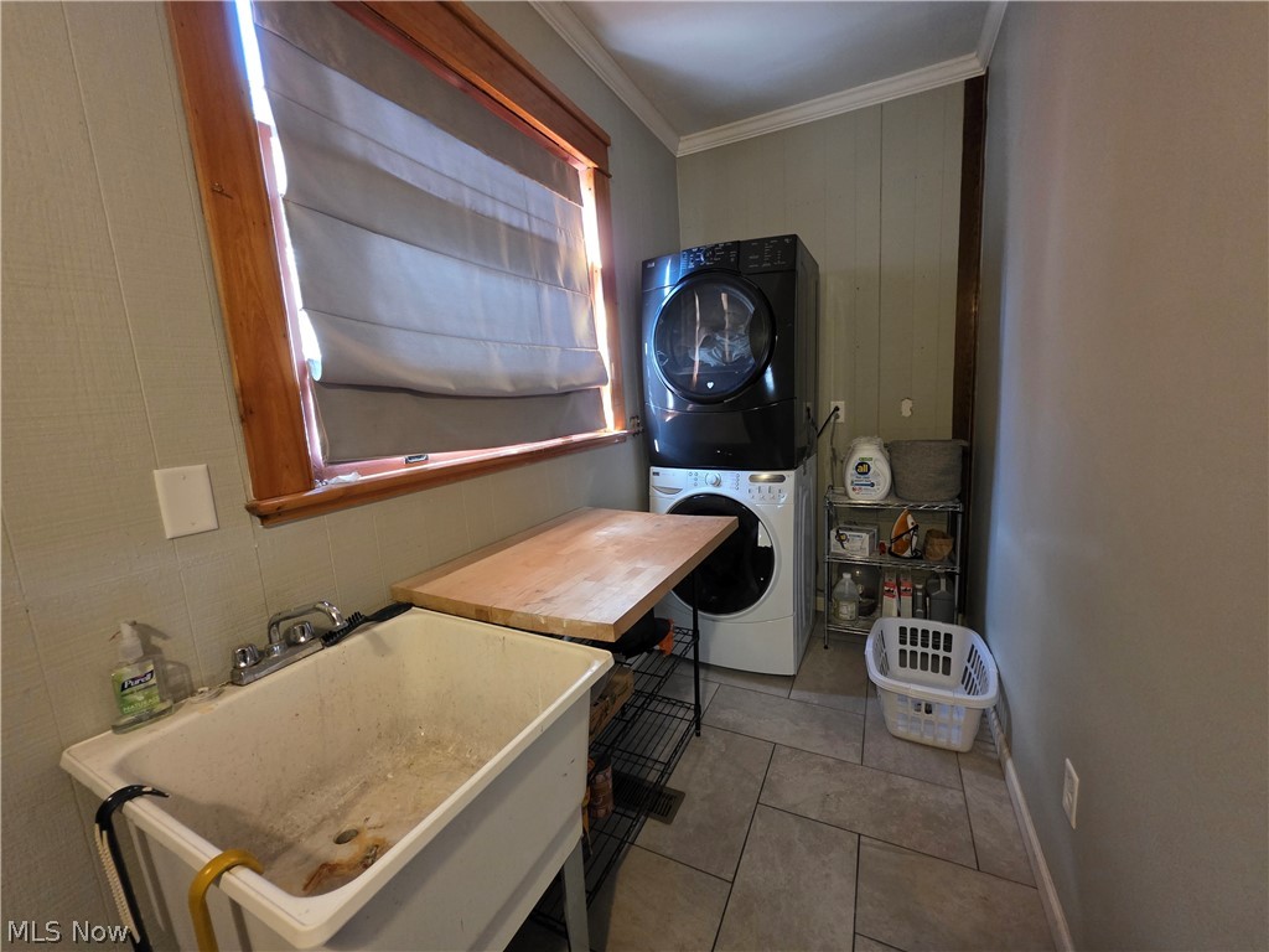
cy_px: 476
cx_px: 634
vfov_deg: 89.9
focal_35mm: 13
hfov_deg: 106.2
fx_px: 477
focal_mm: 2.2
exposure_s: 1/60
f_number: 1.9
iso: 640
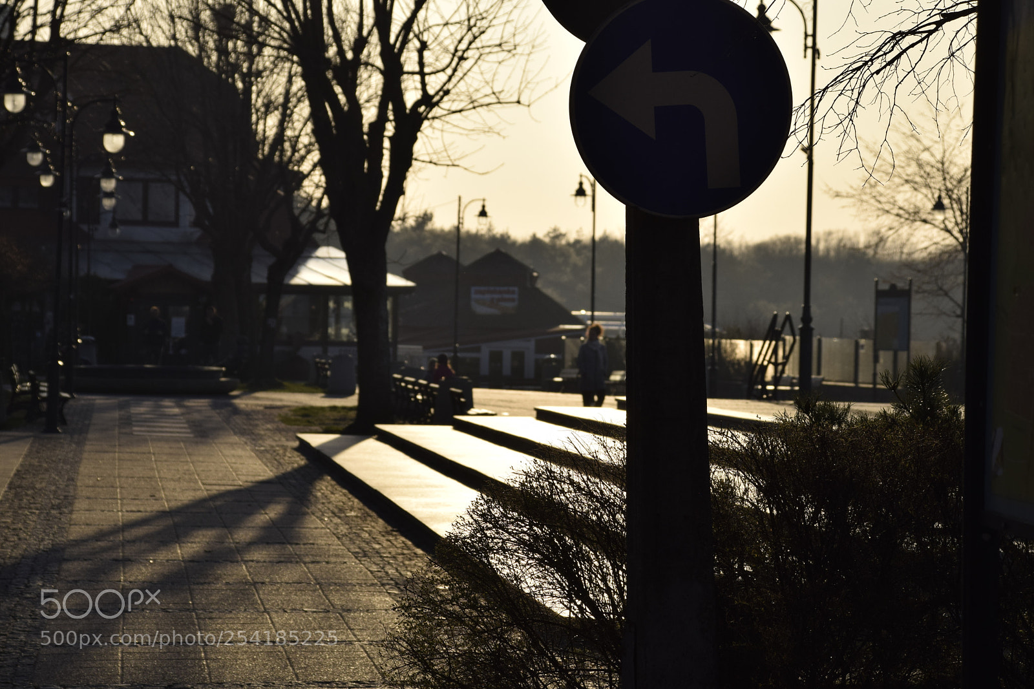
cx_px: 517
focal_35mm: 138
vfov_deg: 9.9
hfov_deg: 14.9
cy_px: 344
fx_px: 3963
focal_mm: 92
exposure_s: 1/1250
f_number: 9
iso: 200
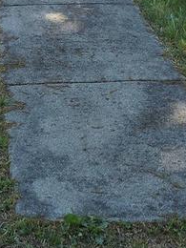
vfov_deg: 12.9
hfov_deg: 10.8
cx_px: 10
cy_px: -229
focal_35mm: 136
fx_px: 974
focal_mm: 6.3
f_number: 1.7
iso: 12
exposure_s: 1/287
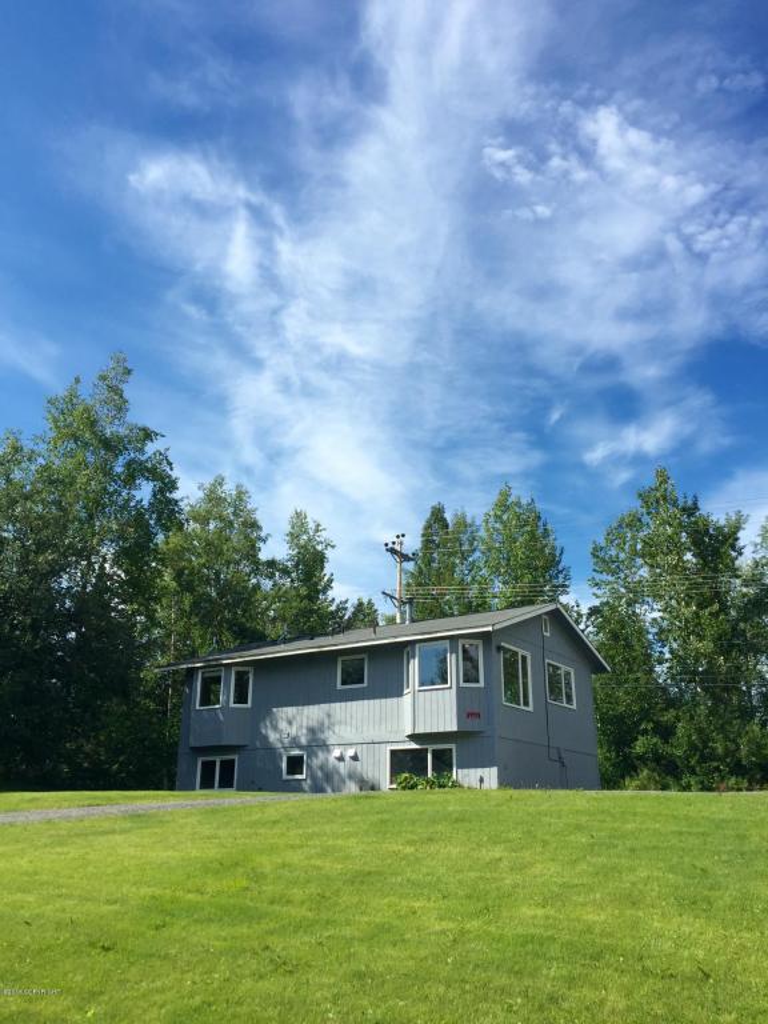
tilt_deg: +20.4
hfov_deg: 48.2
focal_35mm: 29
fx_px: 858
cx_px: 384
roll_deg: -0.2
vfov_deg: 61.7
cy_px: 512
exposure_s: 1/1883
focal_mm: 4.15
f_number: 2.2
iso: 32
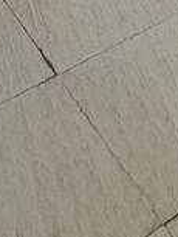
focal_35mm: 99
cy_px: -477
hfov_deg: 14.9
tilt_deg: +1.8
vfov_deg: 11.4
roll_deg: +0.8
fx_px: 678
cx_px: 108
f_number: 2.2
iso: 20
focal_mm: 2.22
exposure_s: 1/1534
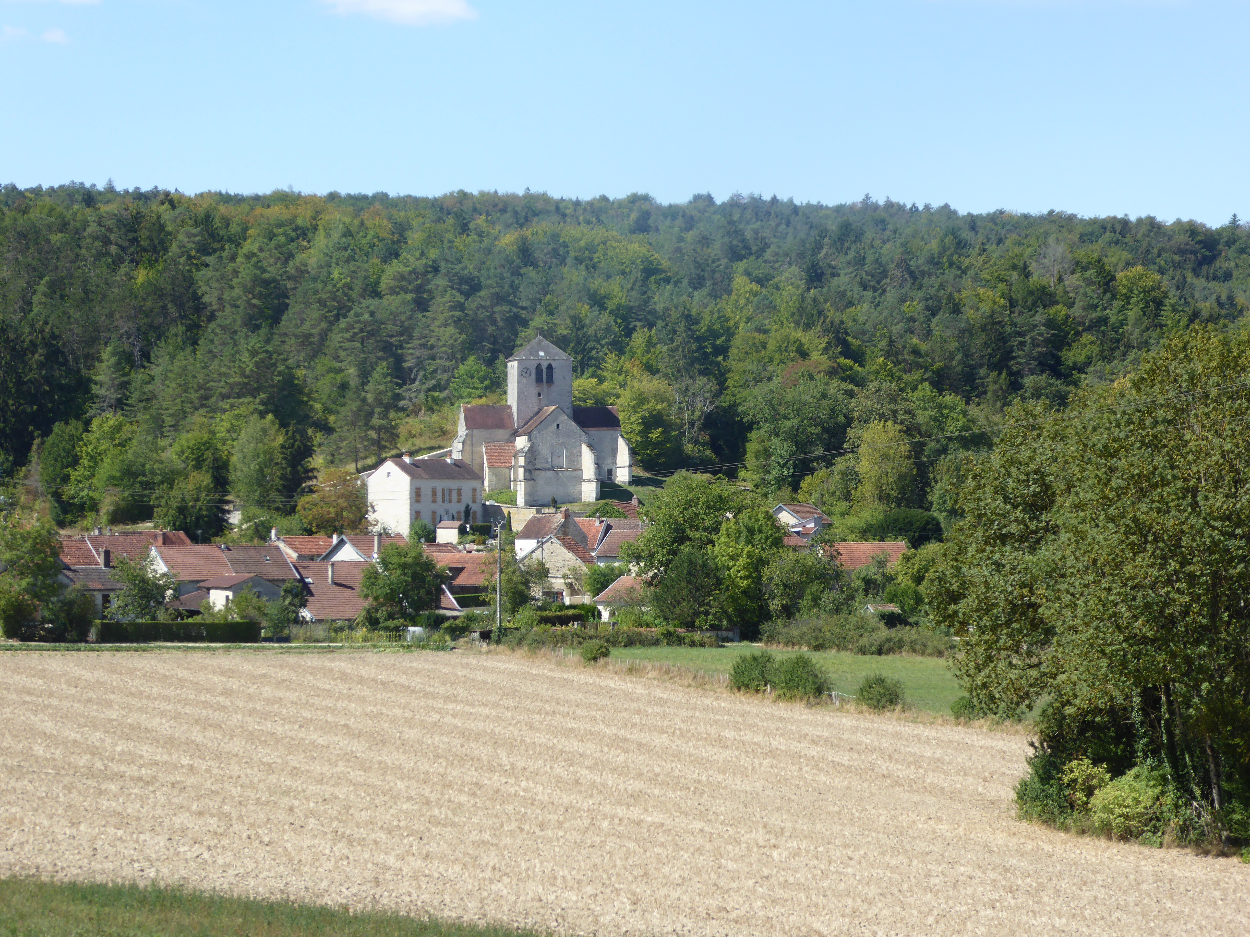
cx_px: 625
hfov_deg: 15.5
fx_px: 4586
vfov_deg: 11.7
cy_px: 468
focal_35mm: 127
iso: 100
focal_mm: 20.6
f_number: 5.1
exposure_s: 1/320
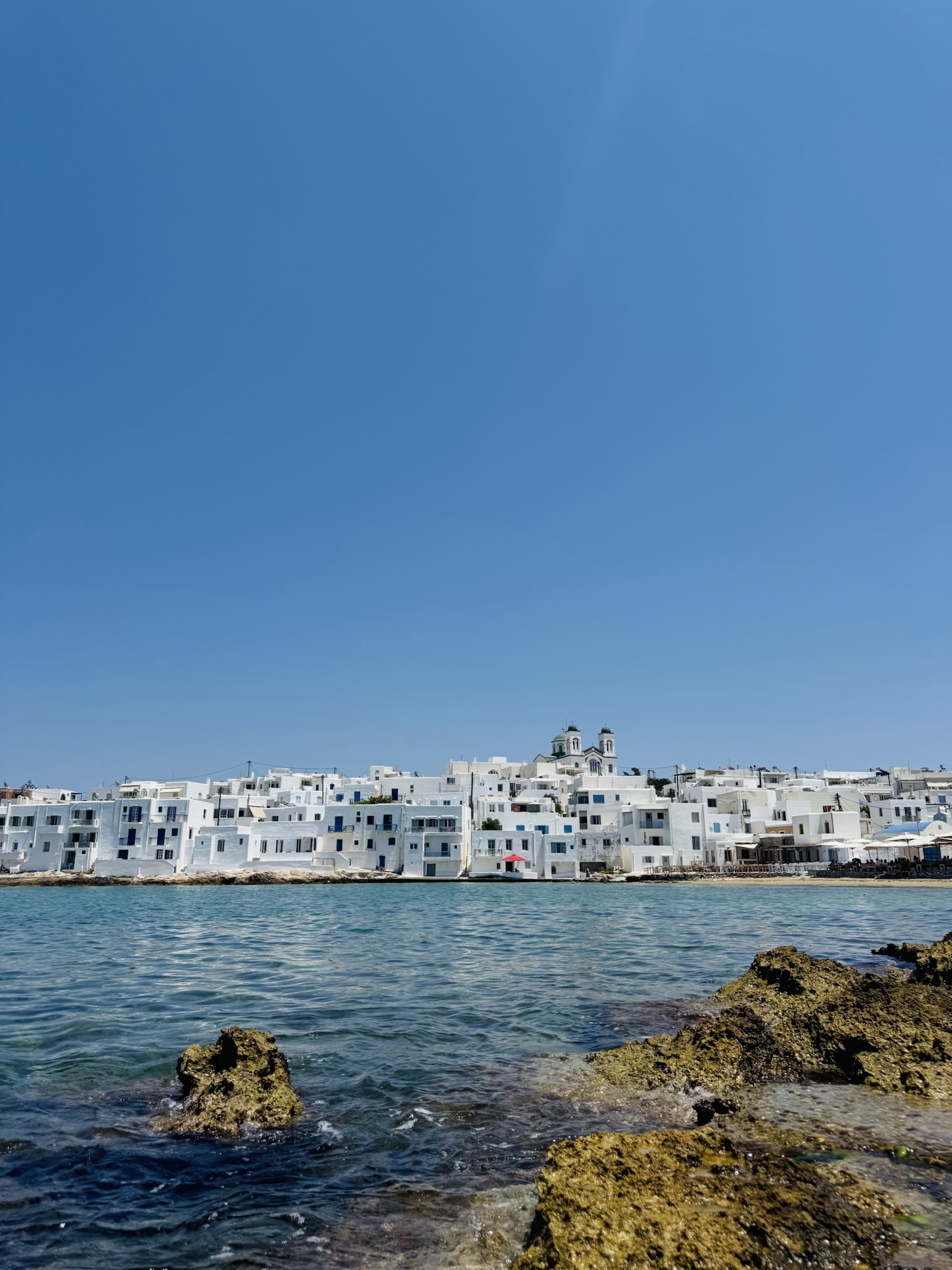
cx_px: 476
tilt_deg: +15.5
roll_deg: +0.1
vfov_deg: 71.6
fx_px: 880
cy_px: 635
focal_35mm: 24
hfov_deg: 56.8
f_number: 1.78
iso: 80
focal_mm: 6.76
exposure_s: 1/7937
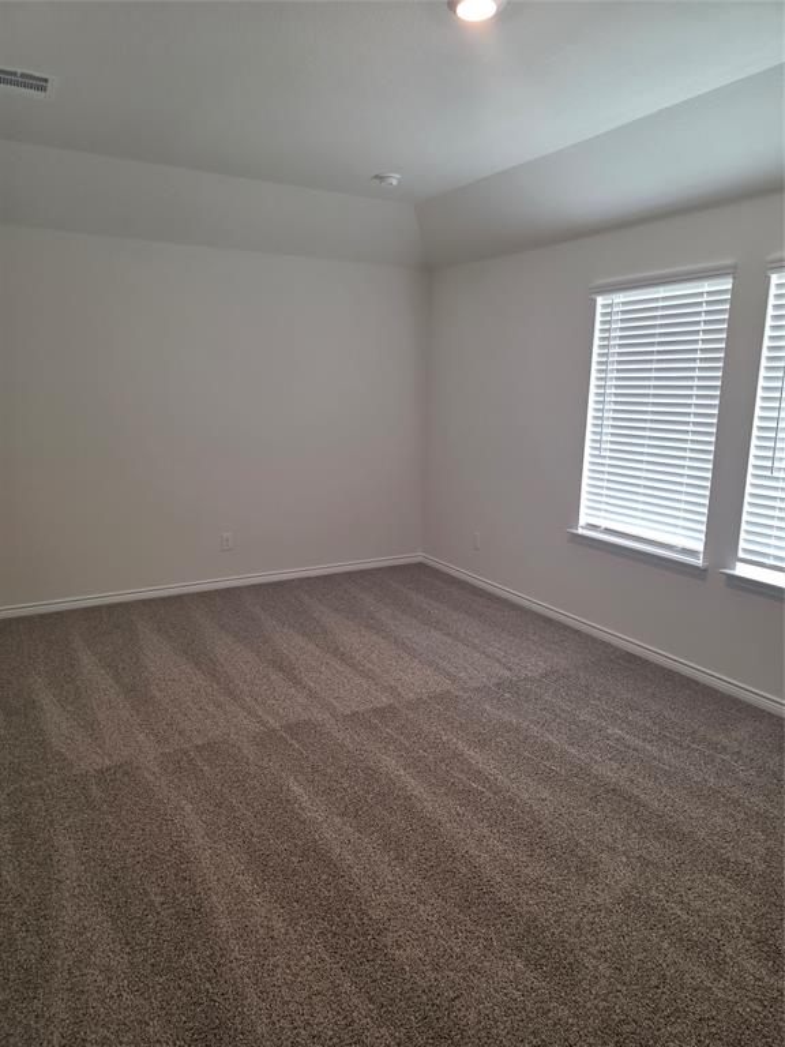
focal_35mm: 23
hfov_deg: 58.9
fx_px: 695
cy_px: 524
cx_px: 392
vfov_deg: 73.9
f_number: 1.7
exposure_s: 1/120
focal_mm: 6.3
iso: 125
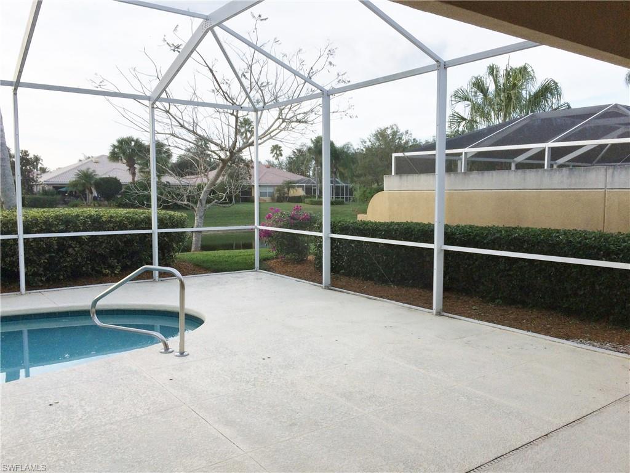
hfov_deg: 61.7
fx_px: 528
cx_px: 315
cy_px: 236
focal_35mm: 29
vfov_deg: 48.2
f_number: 2.2
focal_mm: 4.15
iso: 32
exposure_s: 1/1001
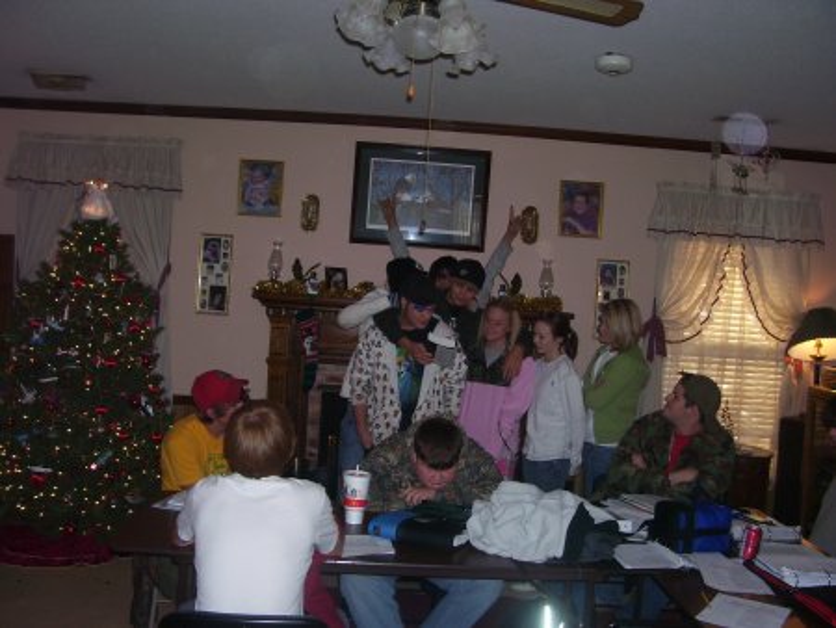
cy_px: 314
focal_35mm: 34
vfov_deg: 41.8
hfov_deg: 53.9
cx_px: 418
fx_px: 822
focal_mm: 5.6
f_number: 2.7
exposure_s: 1/60
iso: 80
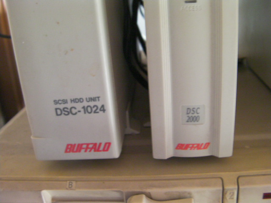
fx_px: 297
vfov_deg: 37.7
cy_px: 102
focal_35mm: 38
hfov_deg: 49.0
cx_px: 136
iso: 400
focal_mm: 6.8
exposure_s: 1/7.7
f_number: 3.5
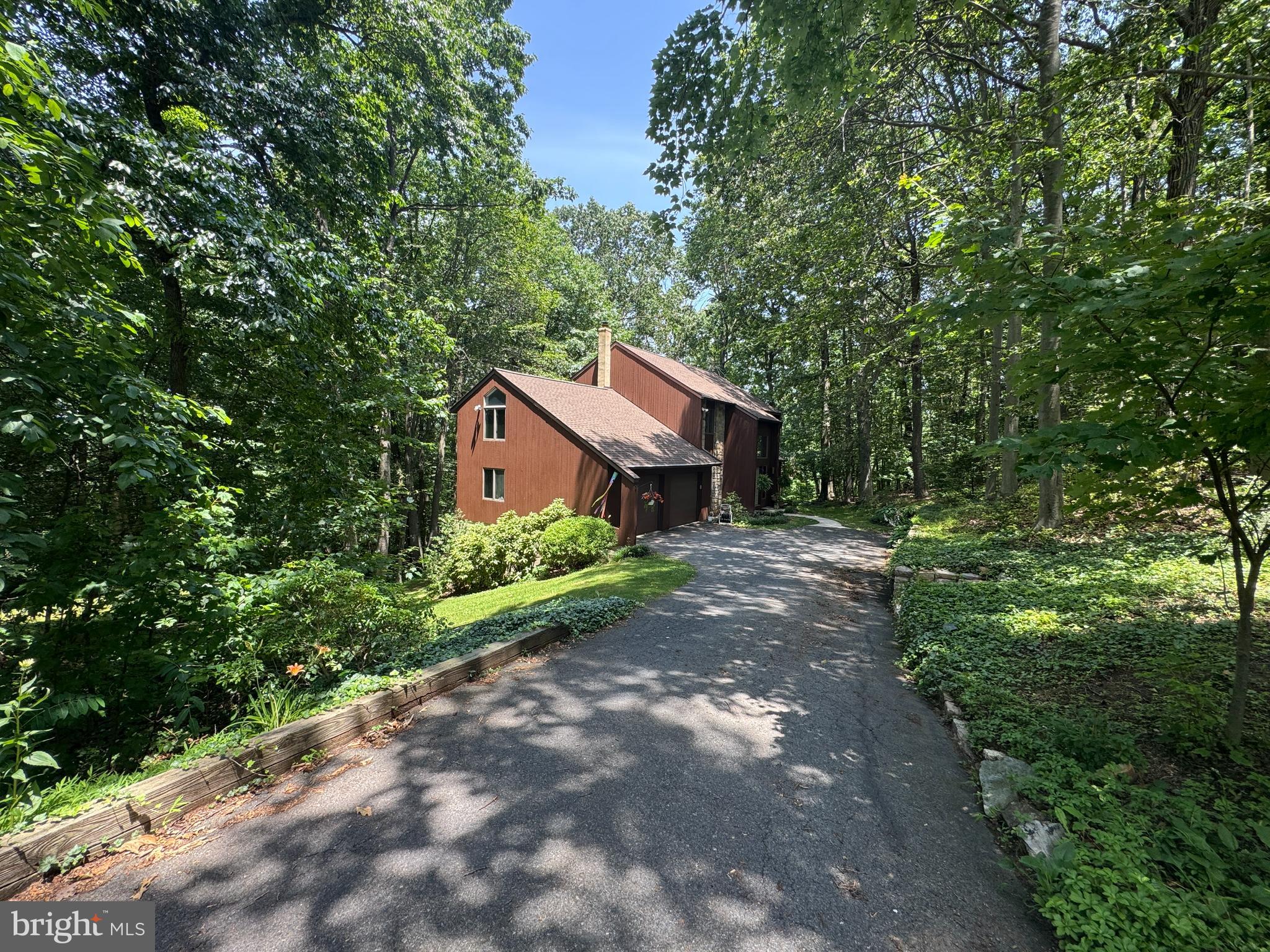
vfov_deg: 85.7
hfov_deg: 102.1
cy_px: 476
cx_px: 635
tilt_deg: -4.2
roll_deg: -2.2
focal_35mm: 14
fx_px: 514
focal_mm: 2.22
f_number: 2.2
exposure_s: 1/166
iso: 40
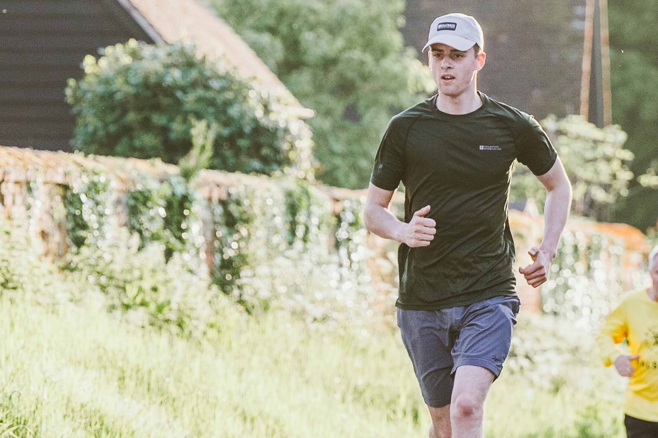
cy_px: 299
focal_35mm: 326
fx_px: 5958
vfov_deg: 4.2
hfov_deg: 6.3
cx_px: 444
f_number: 3.5
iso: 500
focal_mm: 150
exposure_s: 1/1250
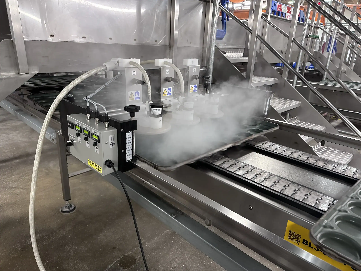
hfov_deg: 71.6
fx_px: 250
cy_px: 136
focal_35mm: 24
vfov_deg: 56.8
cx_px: 180
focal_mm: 6.86
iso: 250
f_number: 1.78
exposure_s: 1/50
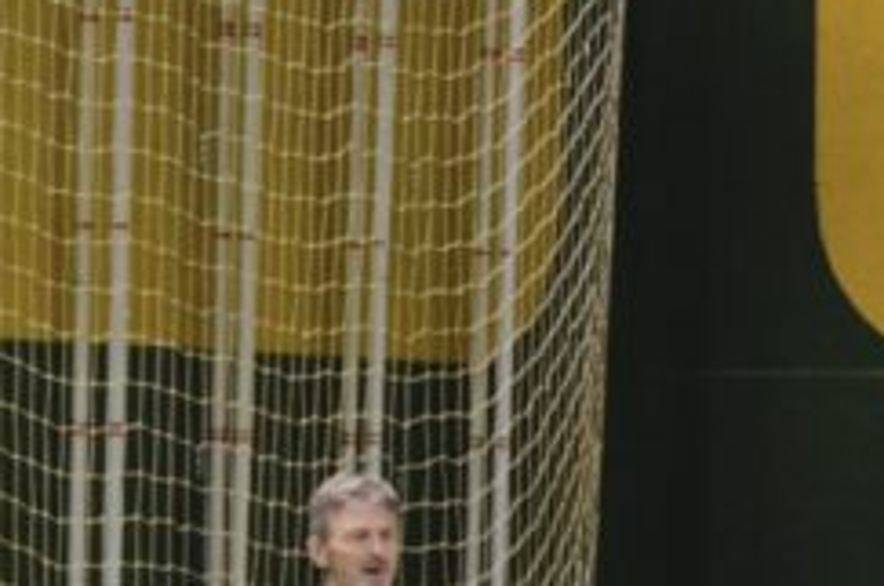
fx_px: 10050
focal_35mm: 410
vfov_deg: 3.3
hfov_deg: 5.0
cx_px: -527
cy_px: 1066
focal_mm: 65
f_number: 4.2
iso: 1600
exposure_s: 1/200
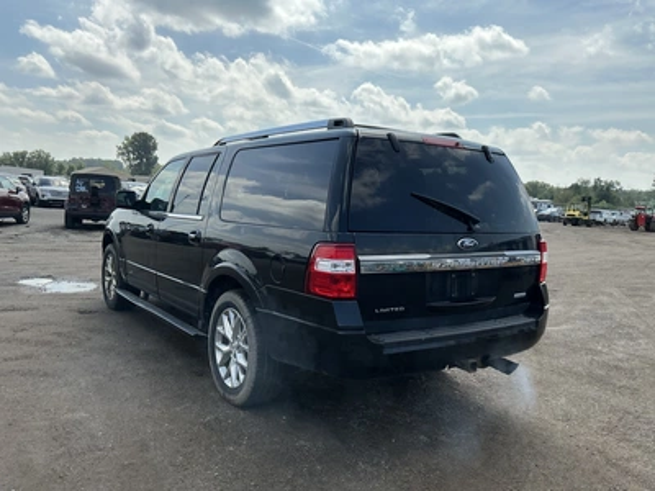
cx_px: 328
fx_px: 530
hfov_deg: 63.4
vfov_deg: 49.7
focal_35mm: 28
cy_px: 246
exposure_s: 1/2141
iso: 25
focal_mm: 3
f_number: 1.8
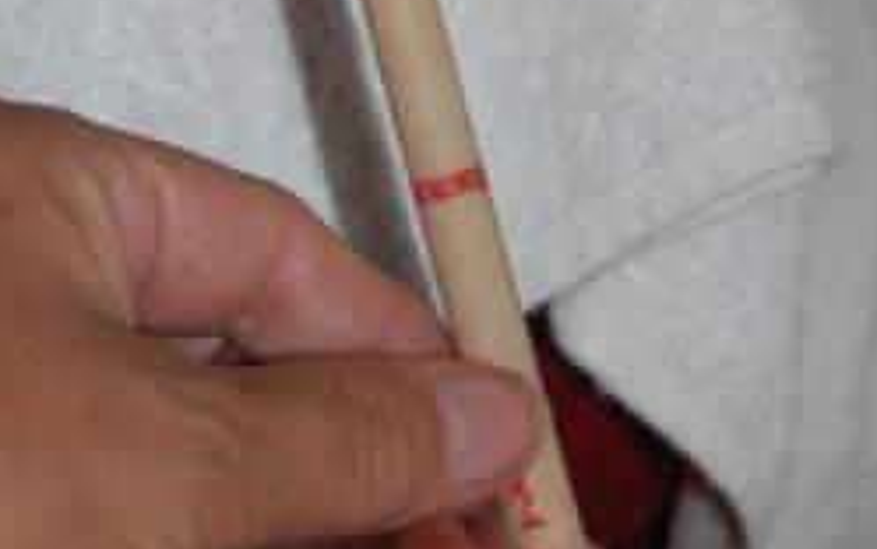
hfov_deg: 13.9
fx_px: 3609
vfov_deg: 8.6
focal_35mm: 151
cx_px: 398
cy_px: -56
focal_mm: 55
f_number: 5.6
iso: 400
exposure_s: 1/60
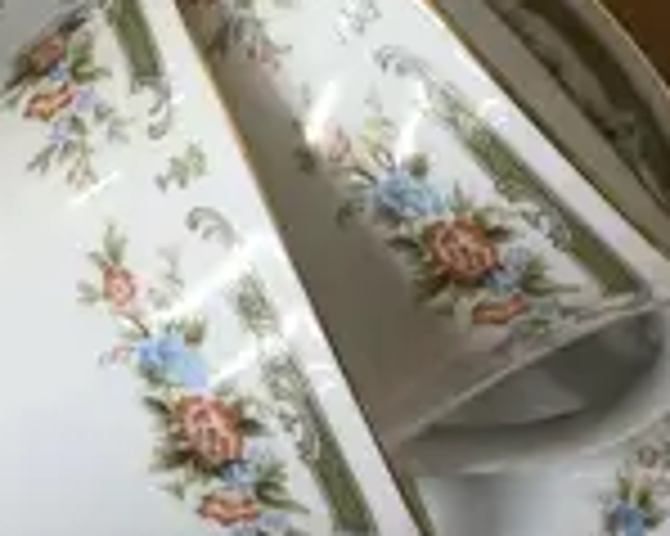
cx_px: 76
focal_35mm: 174
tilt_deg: -70.0
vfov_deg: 8.5
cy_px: -495
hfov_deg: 11.0
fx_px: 3448
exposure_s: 1/50
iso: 80
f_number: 1.8
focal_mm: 4.25
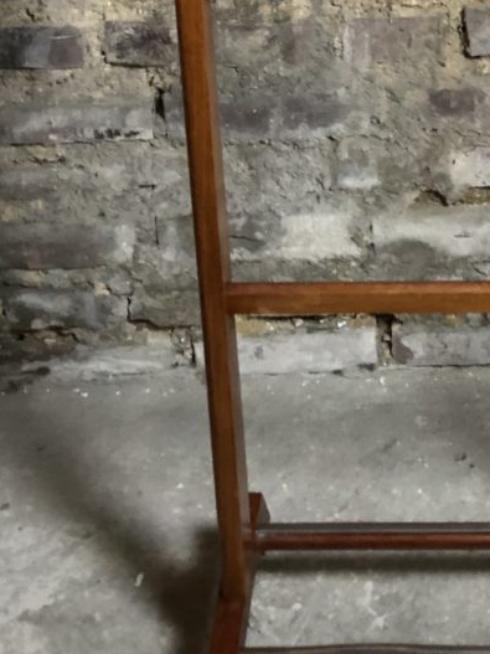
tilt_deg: -24.2
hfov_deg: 14.5
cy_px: 138
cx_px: 433
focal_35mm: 101
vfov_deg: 19.3
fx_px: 1907
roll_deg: +3.1
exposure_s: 1/17
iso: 160
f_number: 2.4
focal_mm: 6
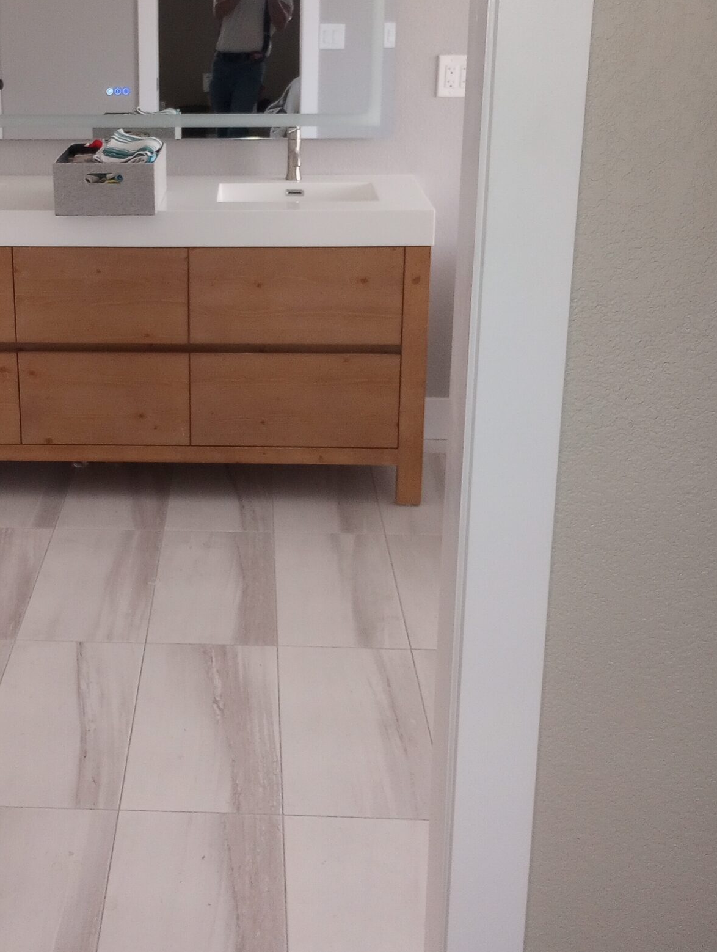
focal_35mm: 46
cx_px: 168
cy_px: 326
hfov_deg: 31.0
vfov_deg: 40.7
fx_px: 1267
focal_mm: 4.27
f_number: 1.8
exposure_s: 1/33.3
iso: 862
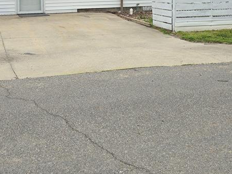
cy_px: 6
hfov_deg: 36.6
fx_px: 349
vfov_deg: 26.7
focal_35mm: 52
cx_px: 87
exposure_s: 1/298
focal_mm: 6.3
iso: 12
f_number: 1.7
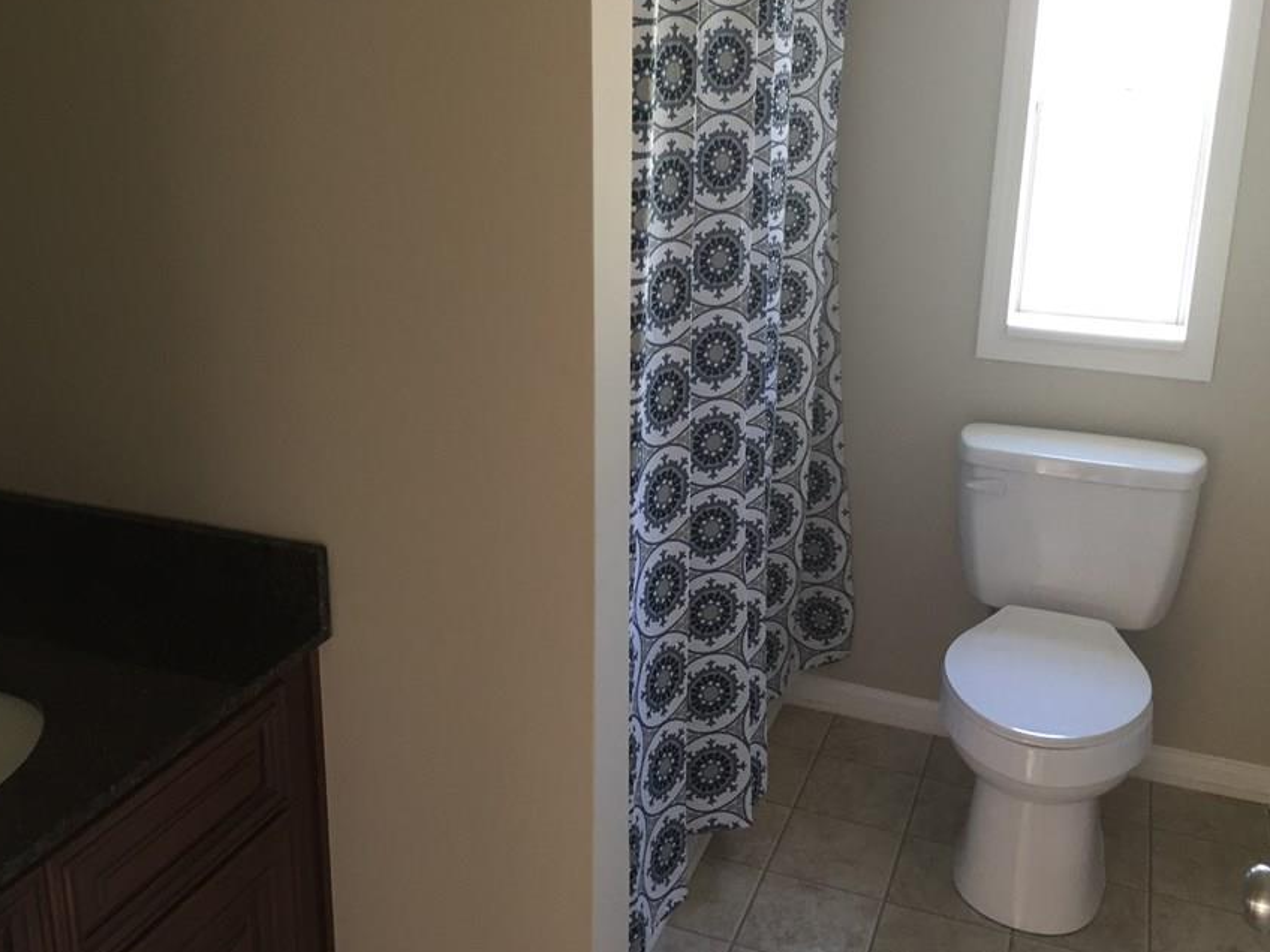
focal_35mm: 35
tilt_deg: -15.3
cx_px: 554
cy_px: 388
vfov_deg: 40.5
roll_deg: -0.2
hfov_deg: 52.5
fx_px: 1284
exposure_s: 1/30
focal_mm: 4.15
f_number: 2.2
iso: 100
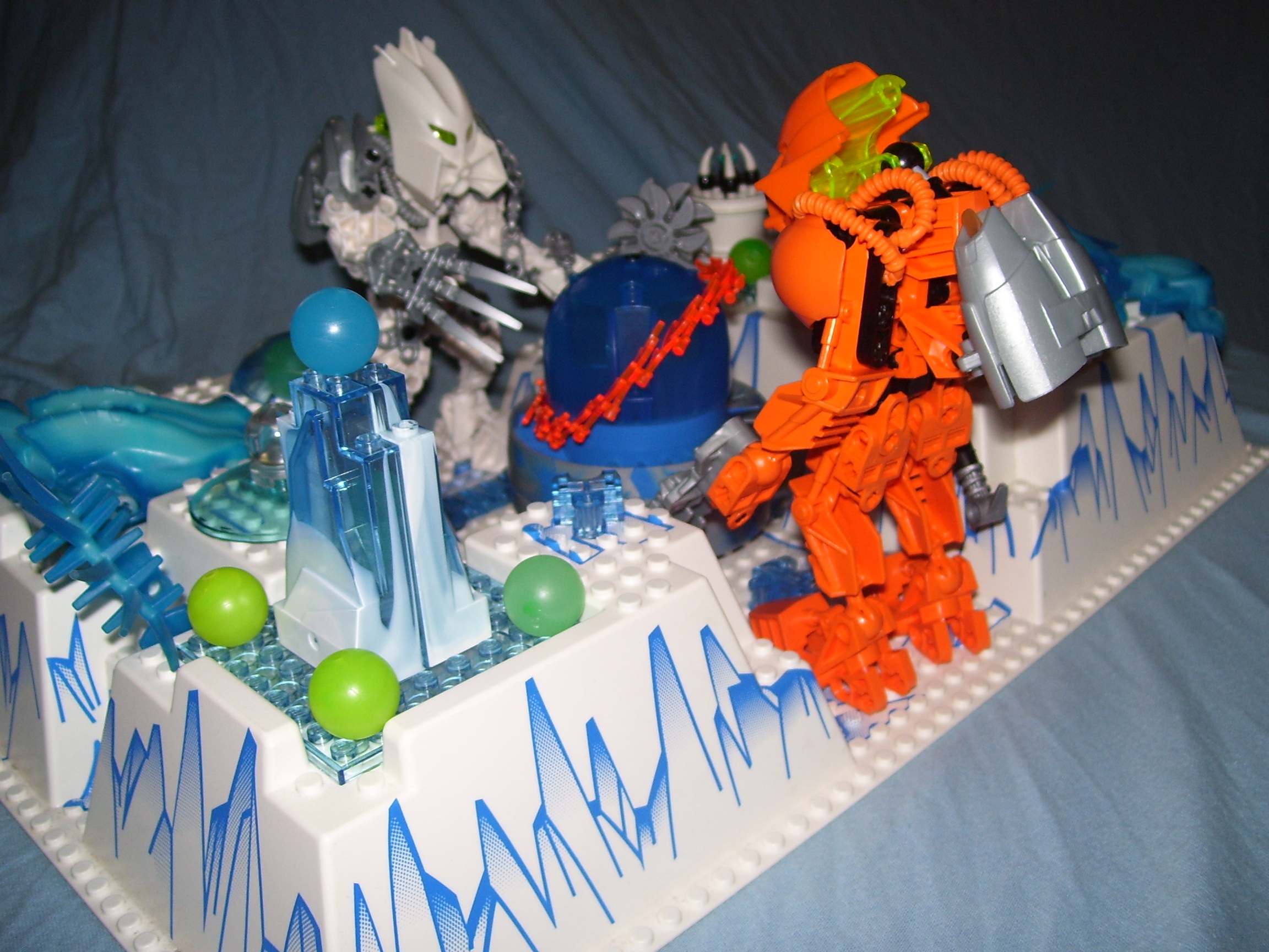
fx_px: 1320
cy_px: 476
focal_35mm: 36
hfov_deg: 51.4
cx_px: 634
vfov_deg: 39.7
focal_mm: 6
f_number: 2.7
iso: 80
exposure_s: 1/60
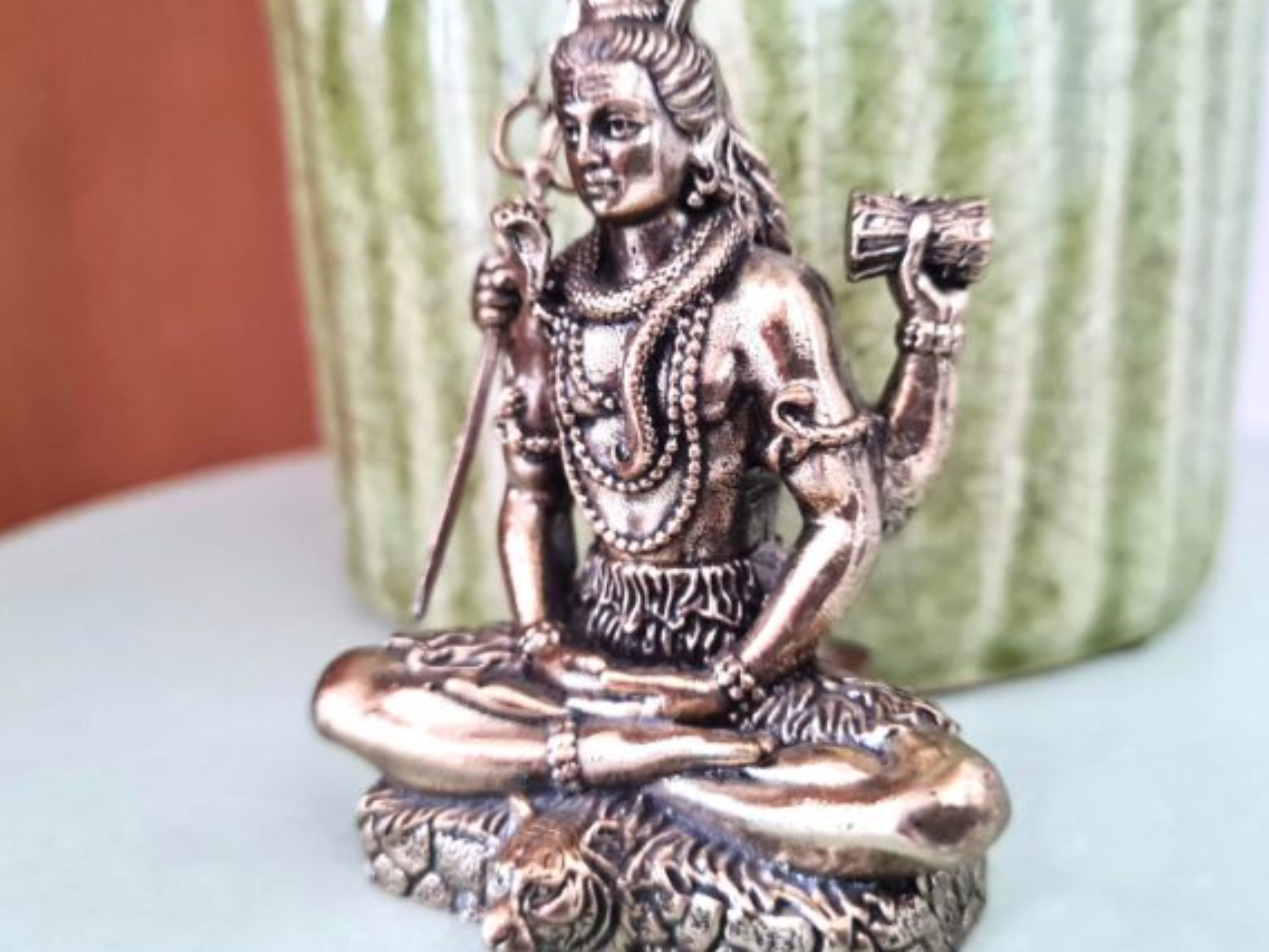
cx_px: 631
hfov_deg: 56.8
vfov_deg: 44.1
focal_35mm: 32
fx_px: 1173
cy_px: 422
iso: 640
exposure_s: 1/40
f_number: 1.8
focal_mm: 5.4
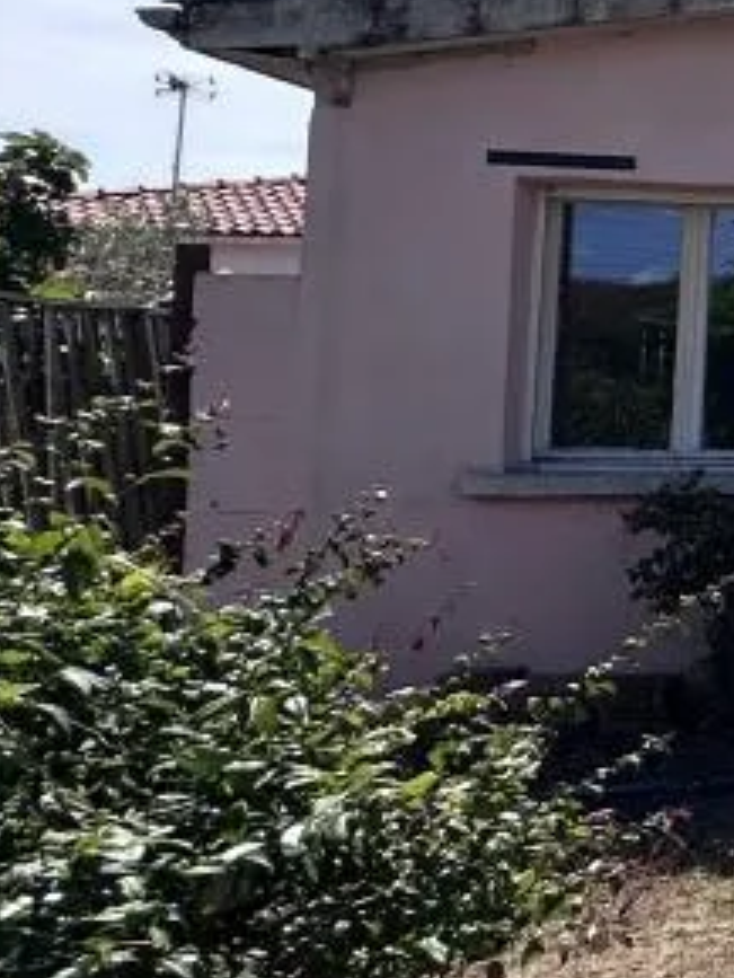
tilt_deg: +3.0
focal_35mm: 62
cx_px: 1857
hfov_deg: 14.0
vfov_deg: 31.0
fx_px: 1752
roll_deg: -0.3
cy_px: 352
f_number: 2.2
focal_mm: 2.22
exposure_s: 1/2174
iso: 50
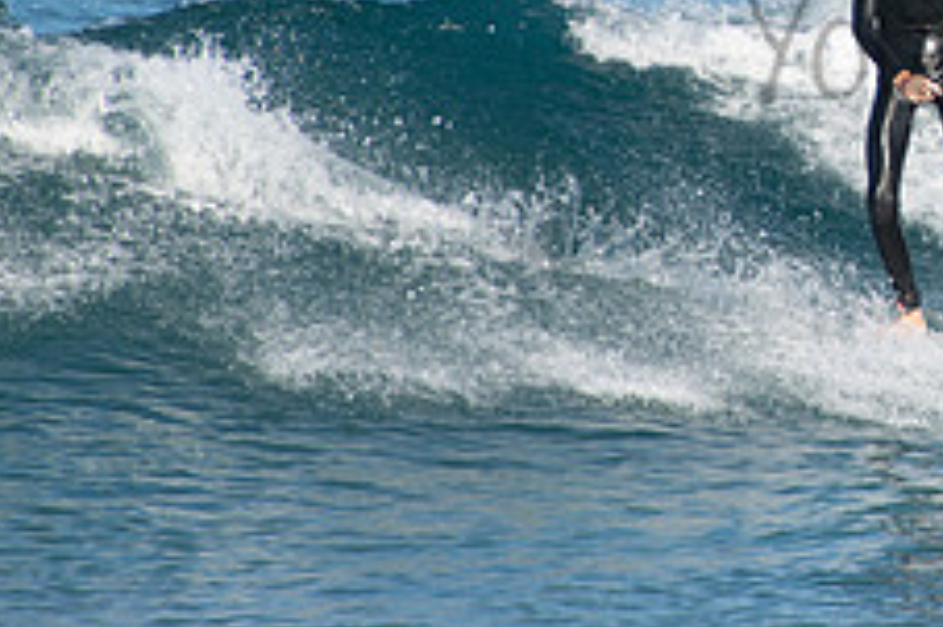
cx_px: 1171
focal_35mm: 1533
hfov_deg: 1.3
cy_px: 2
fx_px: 40126
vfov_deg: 0.9
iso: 280
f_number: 5.6
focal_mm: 400
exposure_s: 1/1000
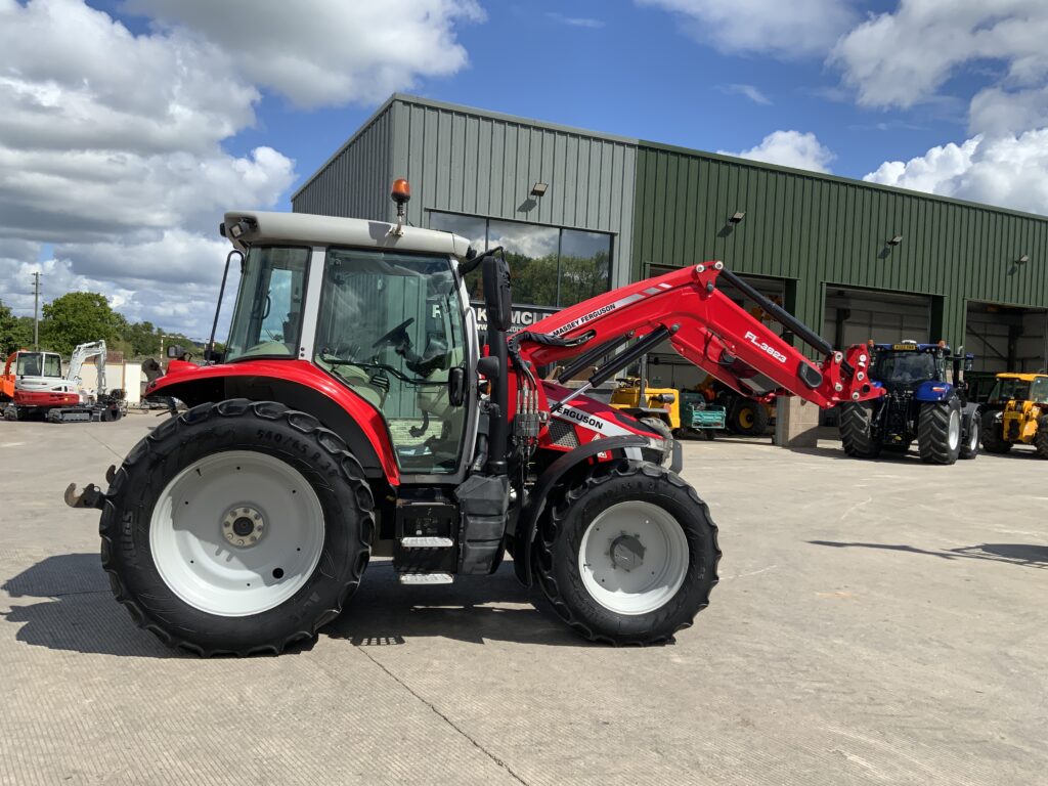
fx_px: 878
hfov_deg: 61.7
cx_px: 524
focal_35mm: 29
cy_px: 393
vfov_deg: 48.2
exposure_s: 1/1984
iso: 16
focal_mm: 3
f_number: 1.8
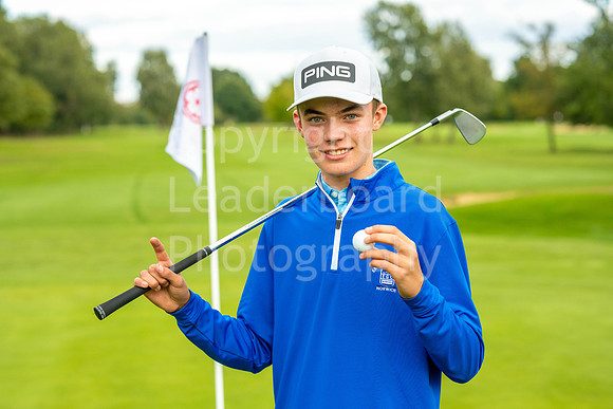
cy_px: 204
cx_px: 306
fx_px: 1448
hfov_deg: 23.9
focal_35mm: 85
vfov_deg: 16.1
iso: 640
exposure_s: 1/1250
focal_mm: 85
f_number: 4
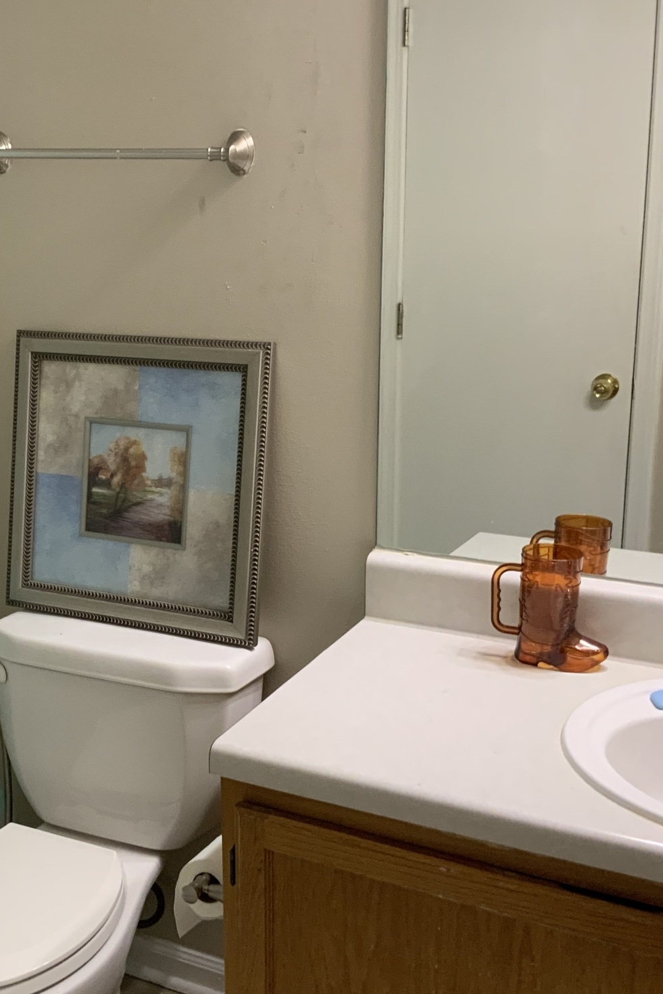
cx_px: 167
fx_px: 1298
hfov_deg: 28.2
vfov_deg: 41.9
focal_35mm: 47
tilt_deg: -14.7
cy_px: 514
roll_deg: +1.3
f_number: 1.8
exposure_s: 1/60
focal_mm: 3
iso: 100
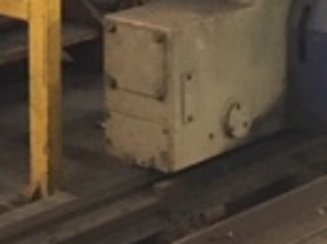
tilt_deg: -3.2
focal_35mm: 142
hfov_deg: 13.0
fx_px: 1340
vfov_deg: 9.7
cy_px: -244
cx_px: -200
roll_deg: +0.6
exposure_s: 1/17
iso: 200
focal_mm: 4.15
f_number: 2.2
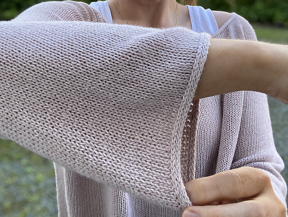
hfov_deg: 58.3
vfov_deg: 45.5
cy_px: 108
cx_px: 146
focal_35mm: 31
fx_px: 258
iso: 40
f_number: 2.2
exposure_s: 1/122
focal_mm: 2.71
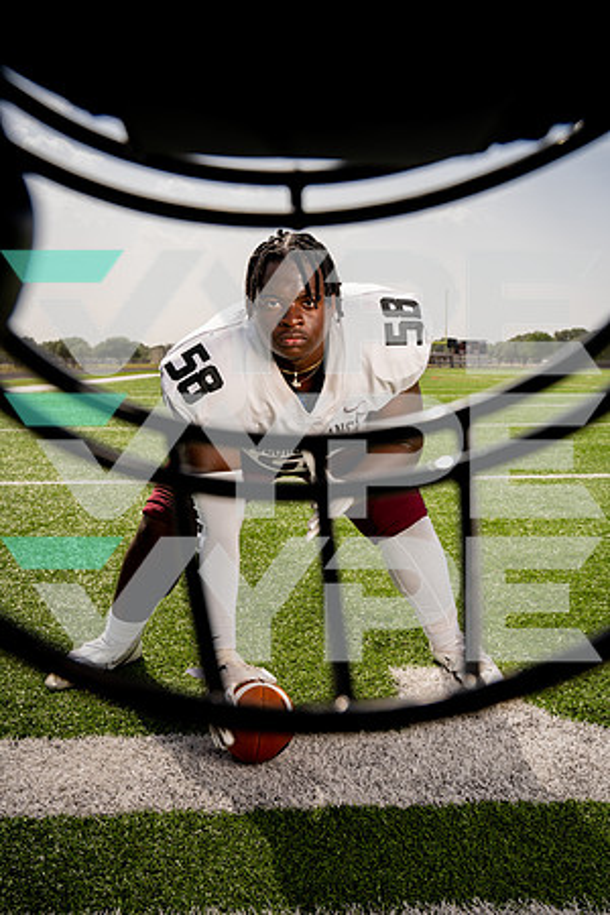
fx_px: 813
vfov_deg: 58.7
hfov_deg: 41.1
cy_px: 458
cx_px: 305
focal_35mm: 32
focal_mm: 32
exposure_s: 1/250
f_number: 8
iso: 100
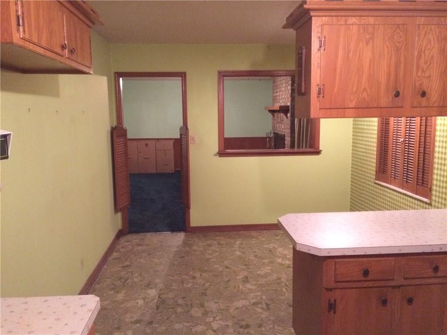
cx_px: 224
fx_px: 374
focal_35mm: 29
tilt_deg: -7.0
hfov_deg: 61.7
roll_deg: +1.3
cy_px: 168
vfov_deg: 48.2
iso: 400
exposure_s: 1/15
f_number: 2.2
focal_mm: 4.15
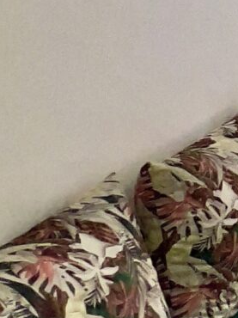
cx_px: 741
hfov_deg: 10.5
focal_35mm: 90
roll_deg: -3.0
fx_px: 826
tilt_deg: -3.9
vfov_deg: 20.4
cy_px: -59
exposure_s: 1/100
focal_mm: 1.57
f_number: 1.8
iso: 40
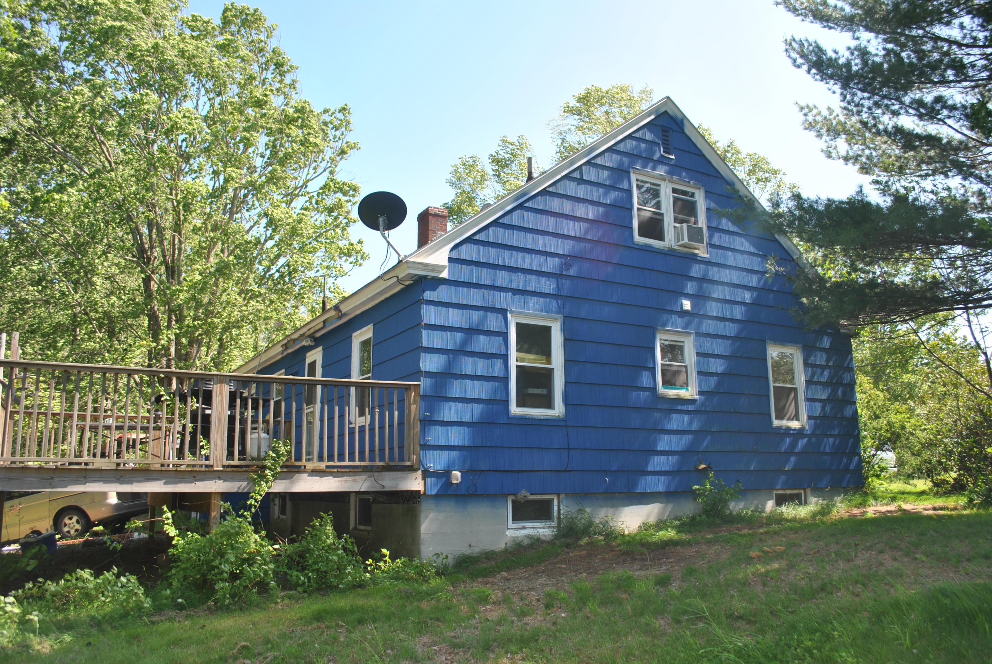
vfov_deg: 48.0
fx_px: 745
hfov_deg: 67.3
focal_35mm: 27
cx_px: 496
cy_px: 332
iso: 100
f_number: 5
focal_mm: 18
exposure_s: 1/200
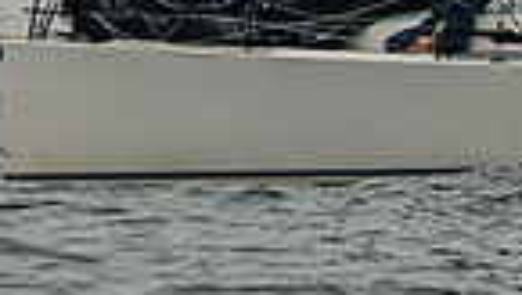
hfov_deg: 1.6
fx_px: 18710
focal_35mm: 1350
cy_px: -228
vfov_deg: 0.9
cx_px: 557
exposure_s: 1/4000
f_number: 5
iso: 250
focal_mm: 260
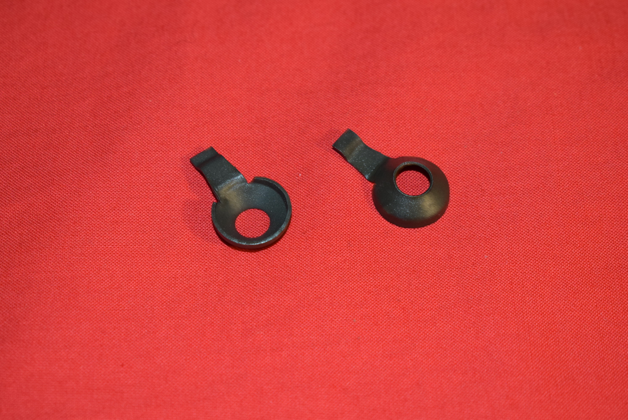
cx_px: 314
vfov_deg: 16.6
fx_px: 1440
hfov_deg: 24.6
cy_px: 210
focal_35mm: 82
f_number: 5.6
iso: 800
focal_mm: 55
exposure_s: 1/30
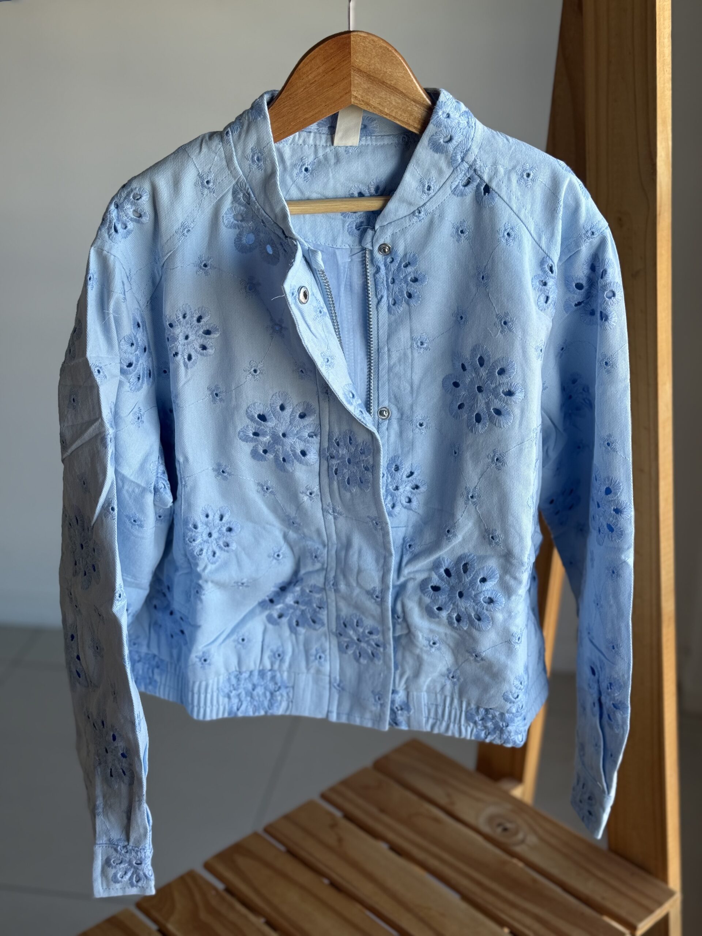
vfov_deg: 39.7
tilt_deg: -24.3
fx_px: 1298
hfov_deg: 30.3
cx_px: 351
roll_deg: +1.2
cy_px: 468
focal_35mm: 48
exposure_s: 1/287
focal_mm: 6.76
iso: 64
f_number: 1.78
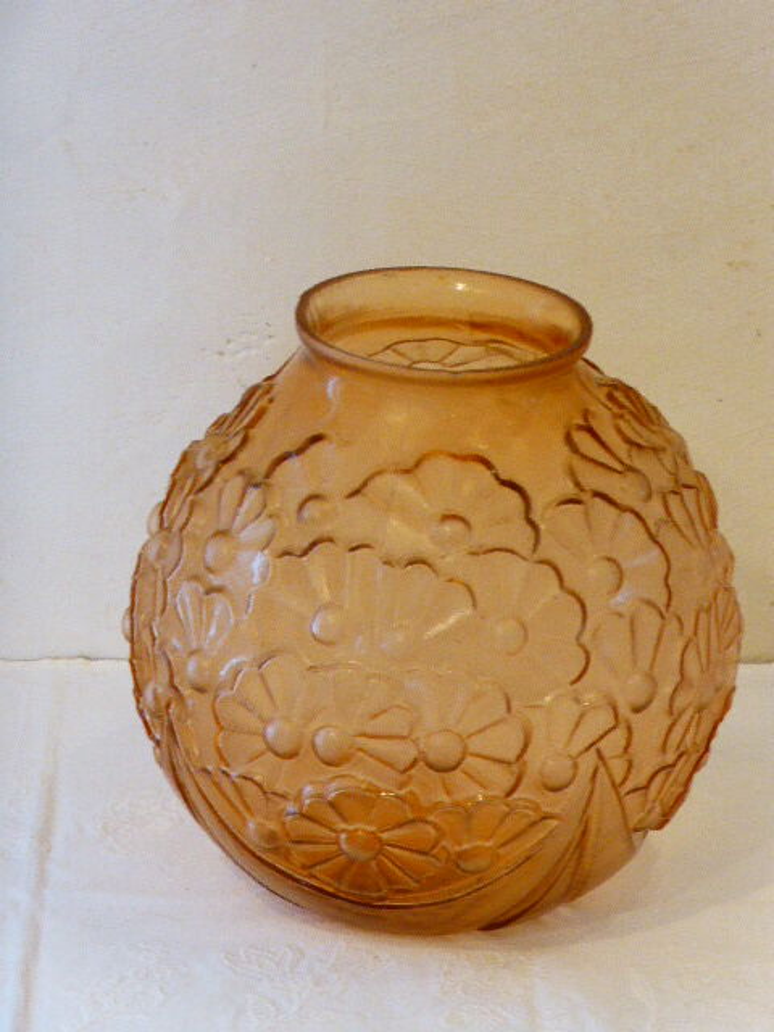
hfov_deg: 10.2
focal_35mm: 145
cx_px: 387
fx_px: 4323
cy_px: 516
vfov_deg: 13.6
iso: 400
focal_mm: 25.9
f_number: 5.4
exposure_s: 1/10
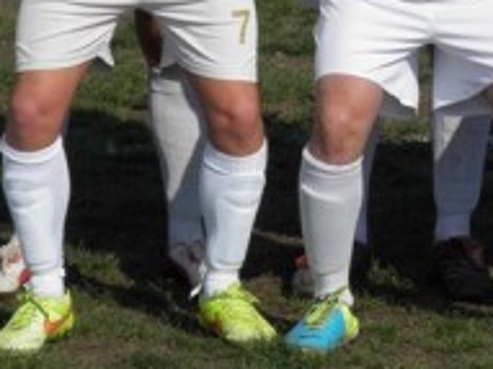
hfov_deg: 7.8
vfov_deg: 5.8
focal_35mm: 252
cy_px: -221
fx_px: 3587
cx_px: 452
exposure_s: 1/800
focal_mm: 13.2
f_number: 5.5
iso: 50
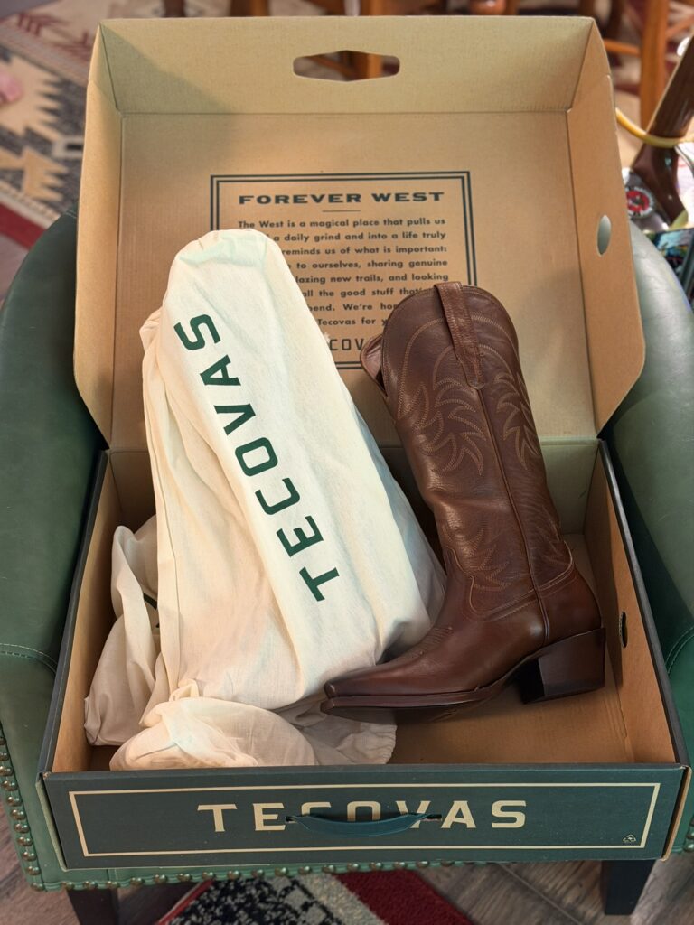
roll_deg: -0.4
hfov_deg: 30.3
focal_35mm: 48
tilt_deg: -41.2
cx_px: 347
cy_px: 462
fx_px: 1283
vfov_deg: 39.7
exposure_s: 1/40
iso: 400
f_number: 1.78
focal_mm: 6.76
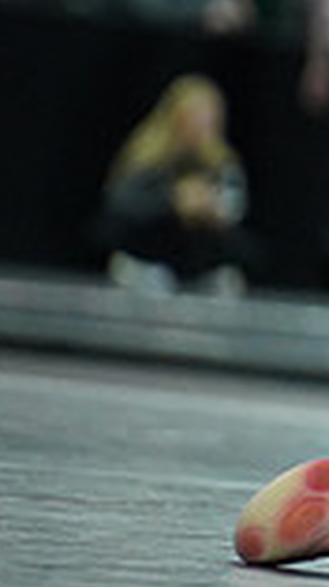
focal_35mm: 582
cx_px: 972
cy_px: 136
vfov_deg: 3.7
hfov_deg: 2.1
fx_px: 9051
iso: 6400
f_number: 2.8
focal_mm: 150
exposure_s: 1/1250
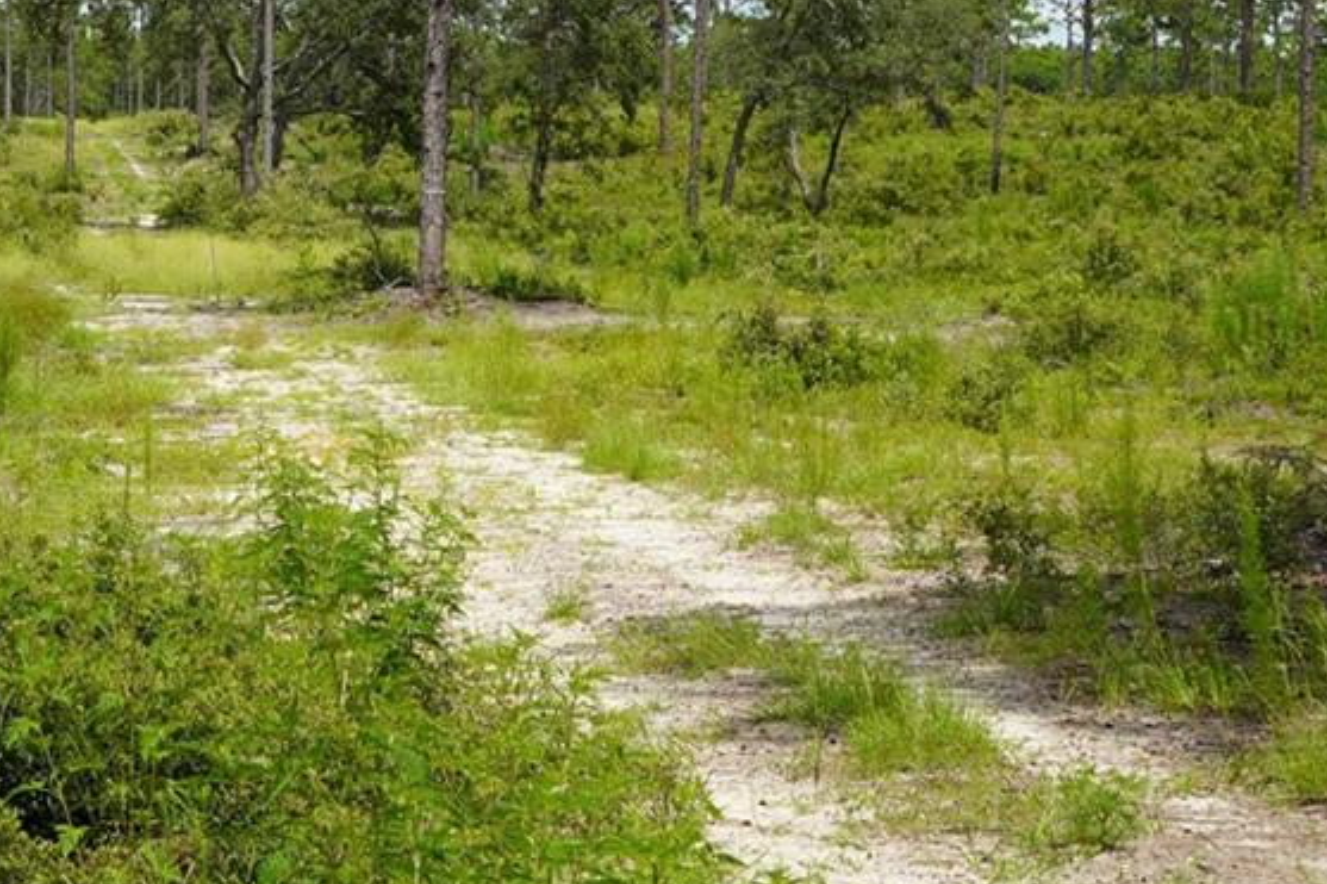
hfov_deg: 17.5
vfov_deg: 11.8
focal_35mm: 115
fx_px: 4238
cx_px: 86
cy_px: 107
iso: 100
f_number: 10
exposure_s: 1/160
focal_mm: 40
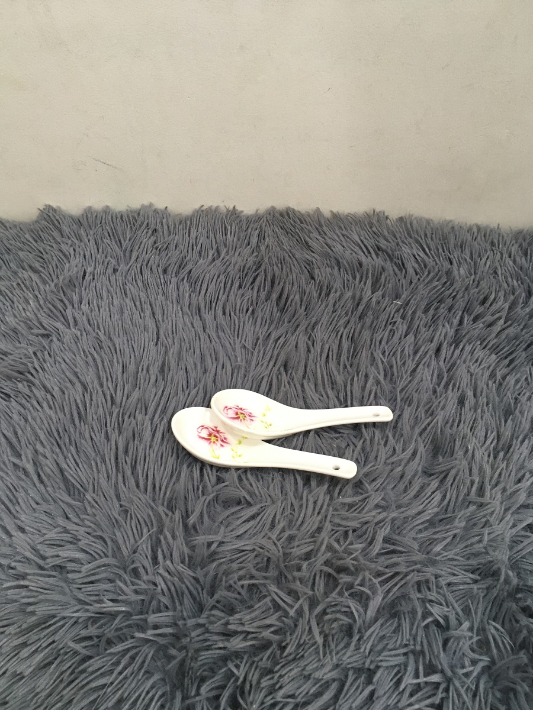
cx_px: 266
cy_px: 355
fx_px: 595
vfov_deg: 61.7
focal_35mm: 29
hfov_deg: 48.2
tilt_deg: -52.4
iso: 125
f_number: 2.2
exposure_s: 1/33
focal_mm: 4.15
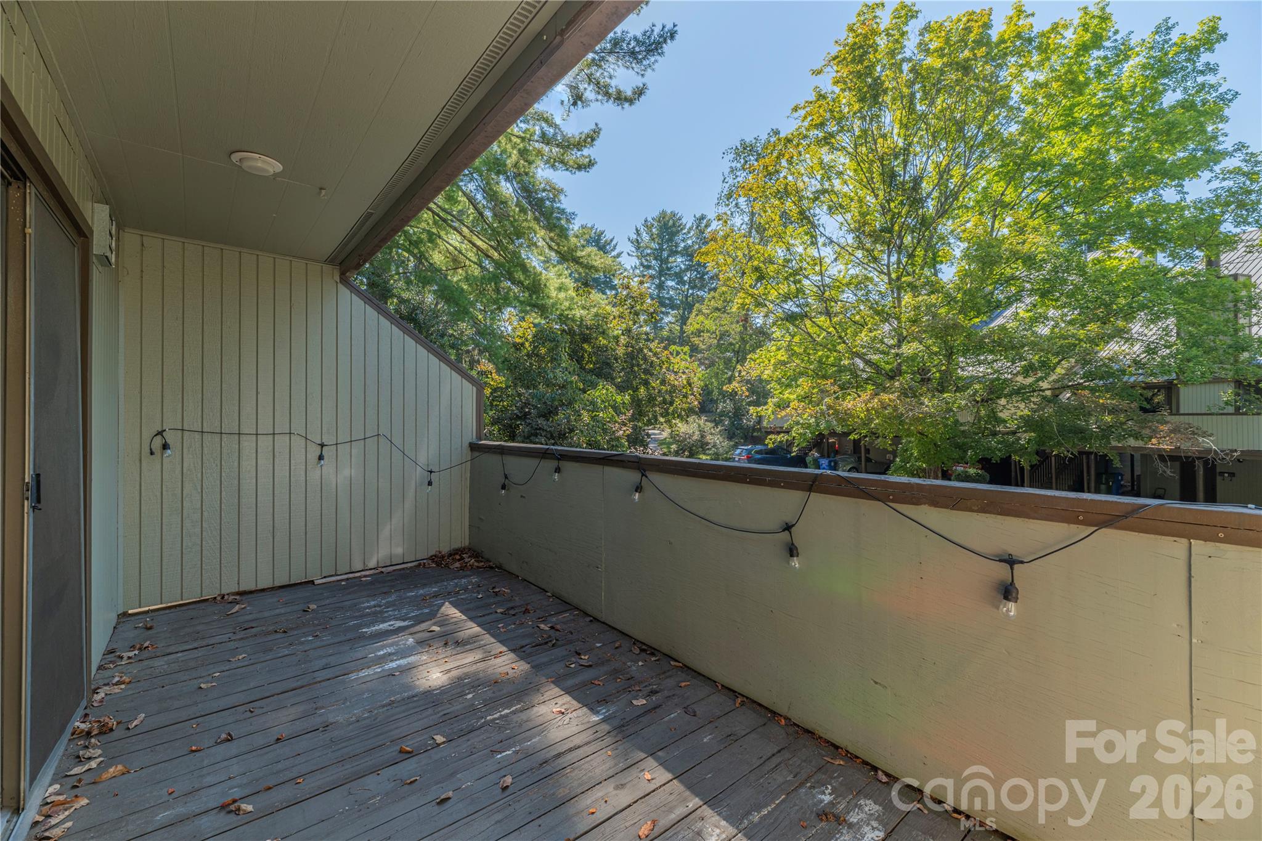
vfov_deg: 81.2
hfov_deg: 104.3
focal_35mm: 14
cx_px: 631
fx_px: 491
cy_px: 420
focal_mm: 14
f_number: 8
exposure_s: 1/800
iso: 320
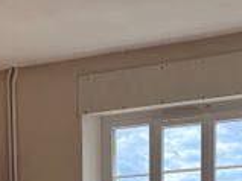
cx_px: 43
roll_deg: +1.3
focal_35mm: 98
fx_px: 685
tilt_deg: -5.5
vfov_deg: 13.5
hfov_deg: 19.8
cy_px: 327
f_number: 1.6
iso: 50
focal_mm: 5.96
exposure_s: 1/654
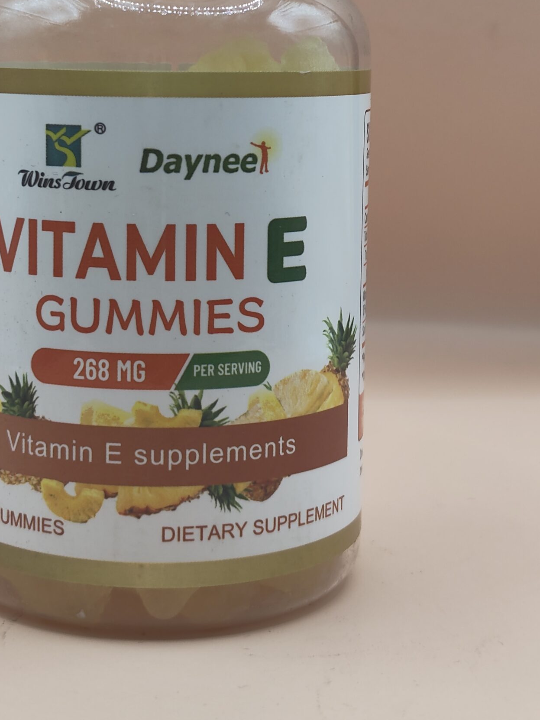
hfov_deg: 19.1
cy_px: 237
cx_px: 184
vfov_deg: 25.2
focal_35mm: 77
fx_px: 1601
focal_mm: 5.56
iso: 139
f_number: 1.88
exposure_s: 1/100
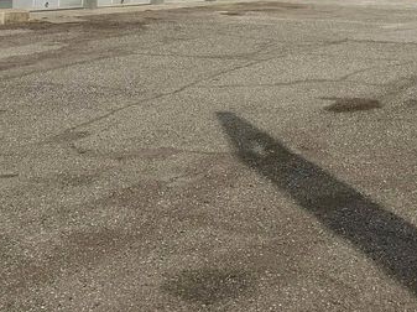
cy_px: -69
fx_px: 878
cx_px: 297
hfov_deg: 26.5
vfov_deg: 18.9
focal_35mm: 73
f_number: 1.78
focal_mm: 6.76
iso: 80
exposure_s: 1/9091
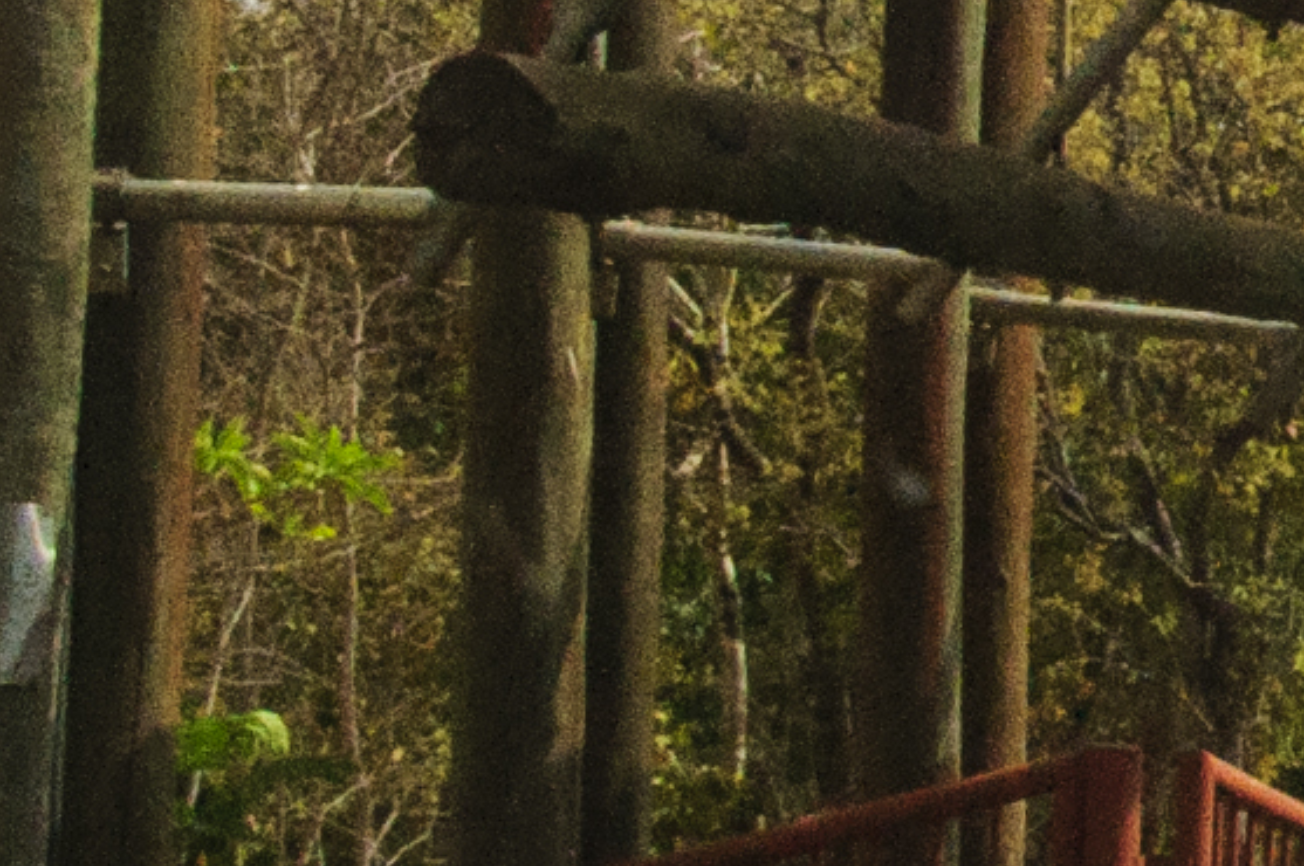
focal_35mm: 231
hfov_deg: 8.5
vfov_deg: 5.9
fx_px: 8357
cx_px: 2489
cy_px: -119
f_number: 13
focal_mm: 20
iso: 2000
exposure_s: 1/750
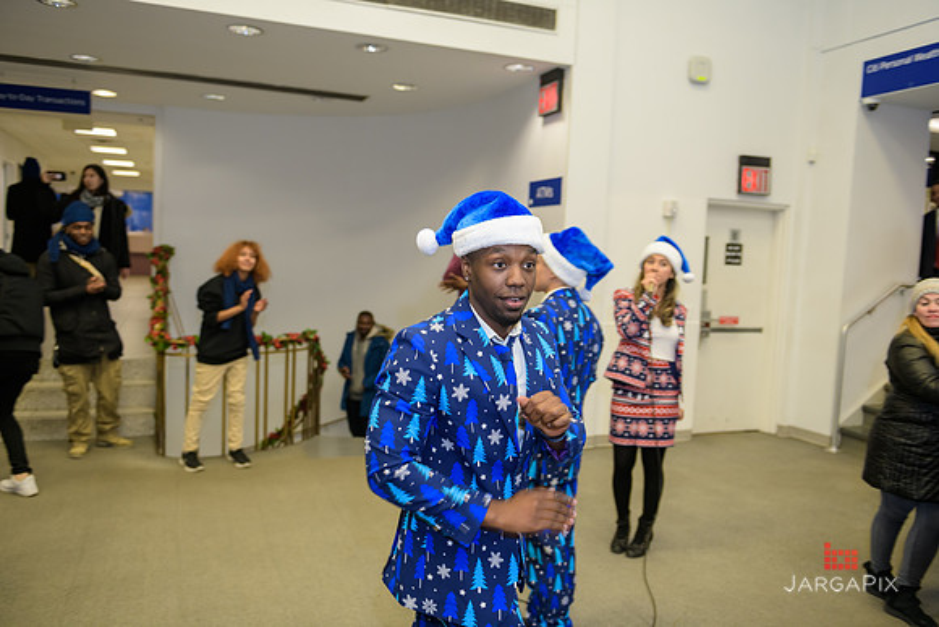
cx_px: 470
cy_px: 314
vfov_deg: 45.0
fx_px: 757
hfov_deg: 63.6
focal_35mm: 29
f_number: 3.2
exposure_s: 1/125
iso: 1000
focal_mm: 29
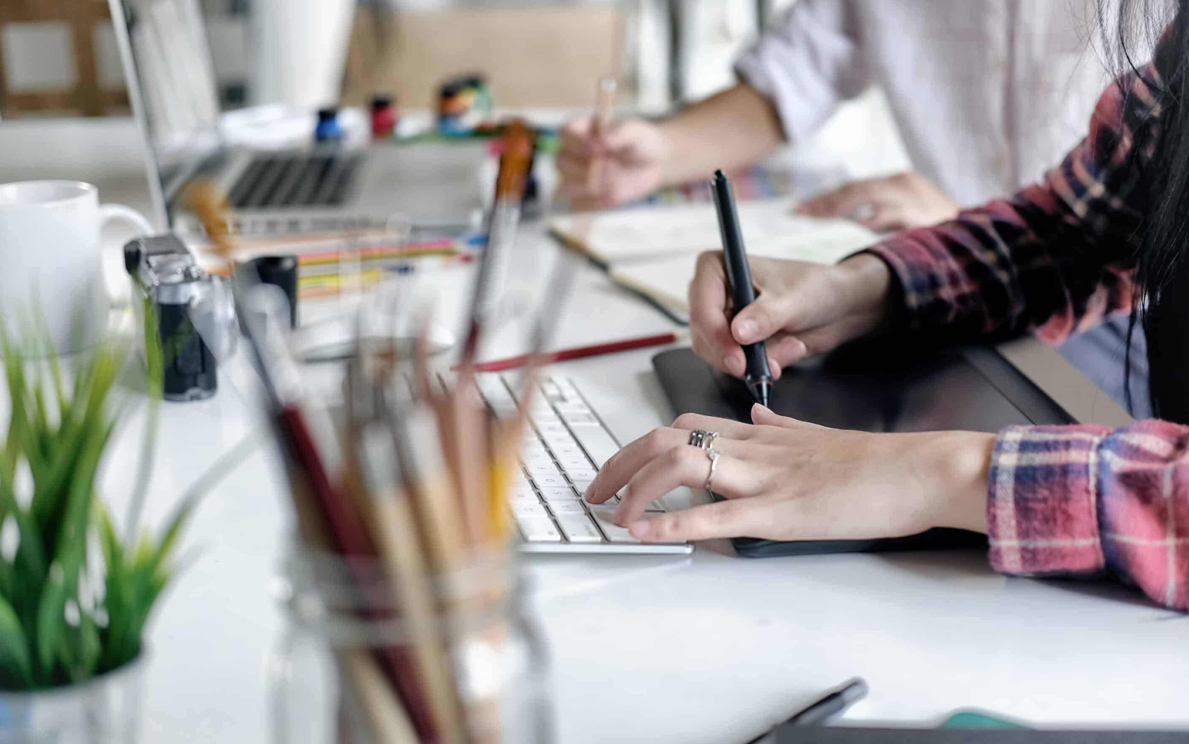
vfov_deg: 23.6
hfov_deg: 36.9
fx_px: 1782
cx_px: 600
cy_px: 391
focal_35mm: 55
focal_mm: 35
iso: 400
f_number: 2
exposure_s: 1/320
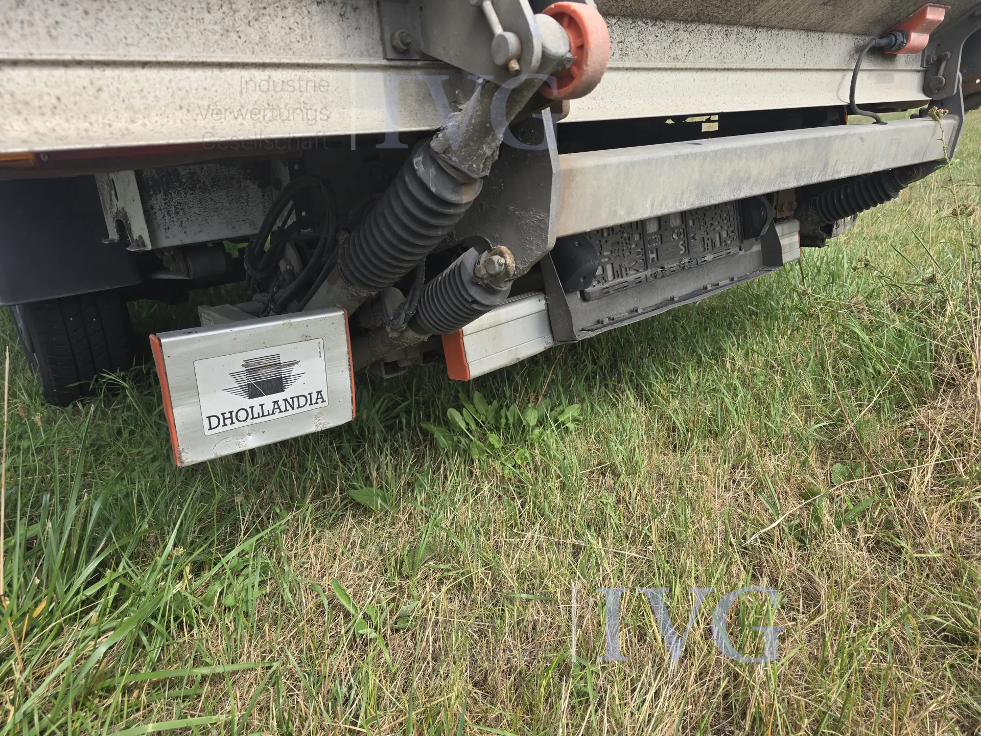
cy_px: 368
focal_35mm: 23
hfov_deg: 73.9
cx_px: 490
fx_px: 652
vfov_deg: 58.9
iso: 12
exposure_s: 1/210
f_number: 1.7
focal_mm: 6.3
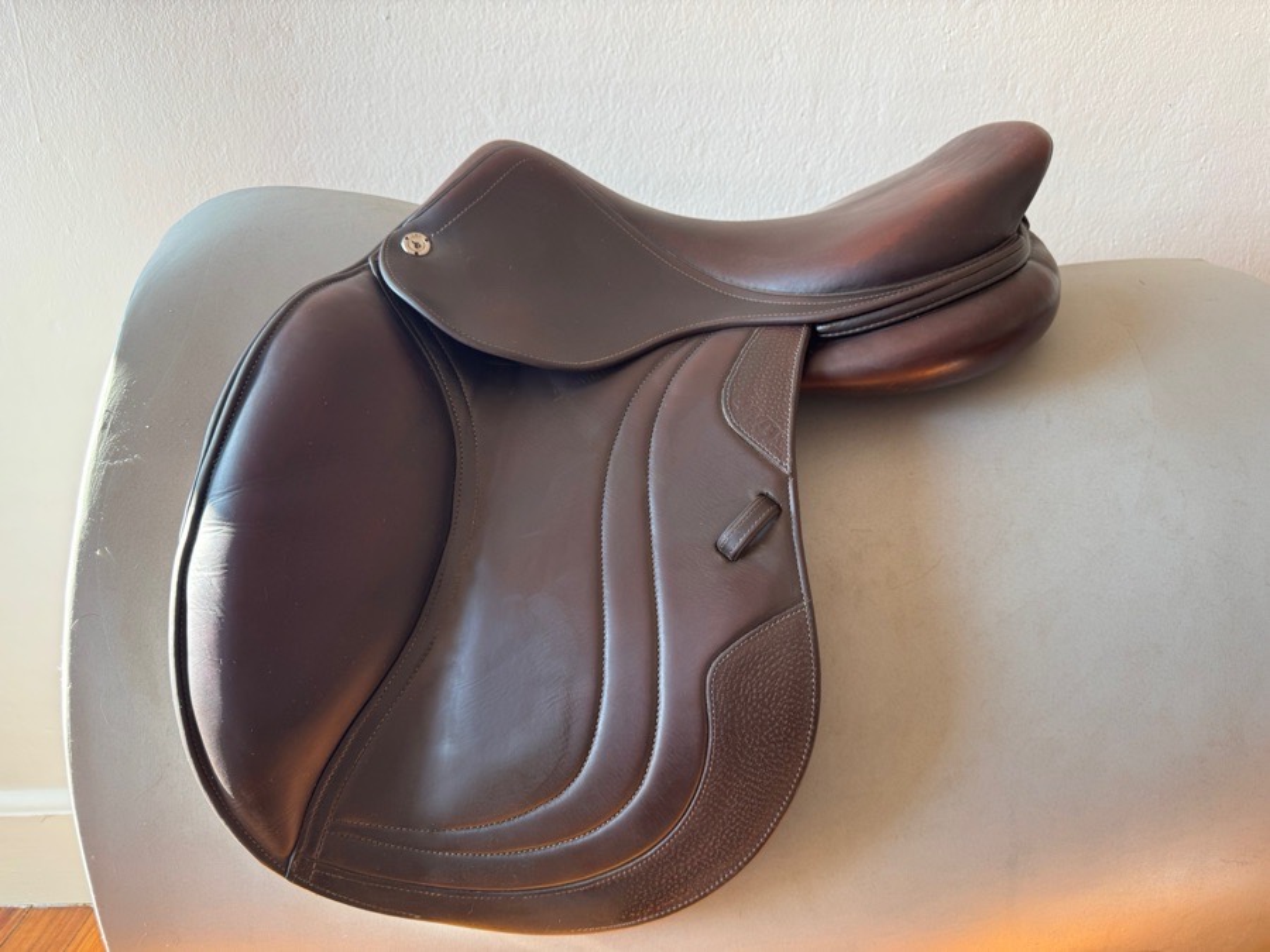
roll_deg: +0.5
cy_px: 476
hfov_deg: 71.6
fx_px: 881
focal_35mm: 24
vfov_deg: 56.8
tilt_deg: -18.8
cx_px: 635
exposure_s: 1/121
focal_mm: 6.76
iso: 100
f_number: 1.78
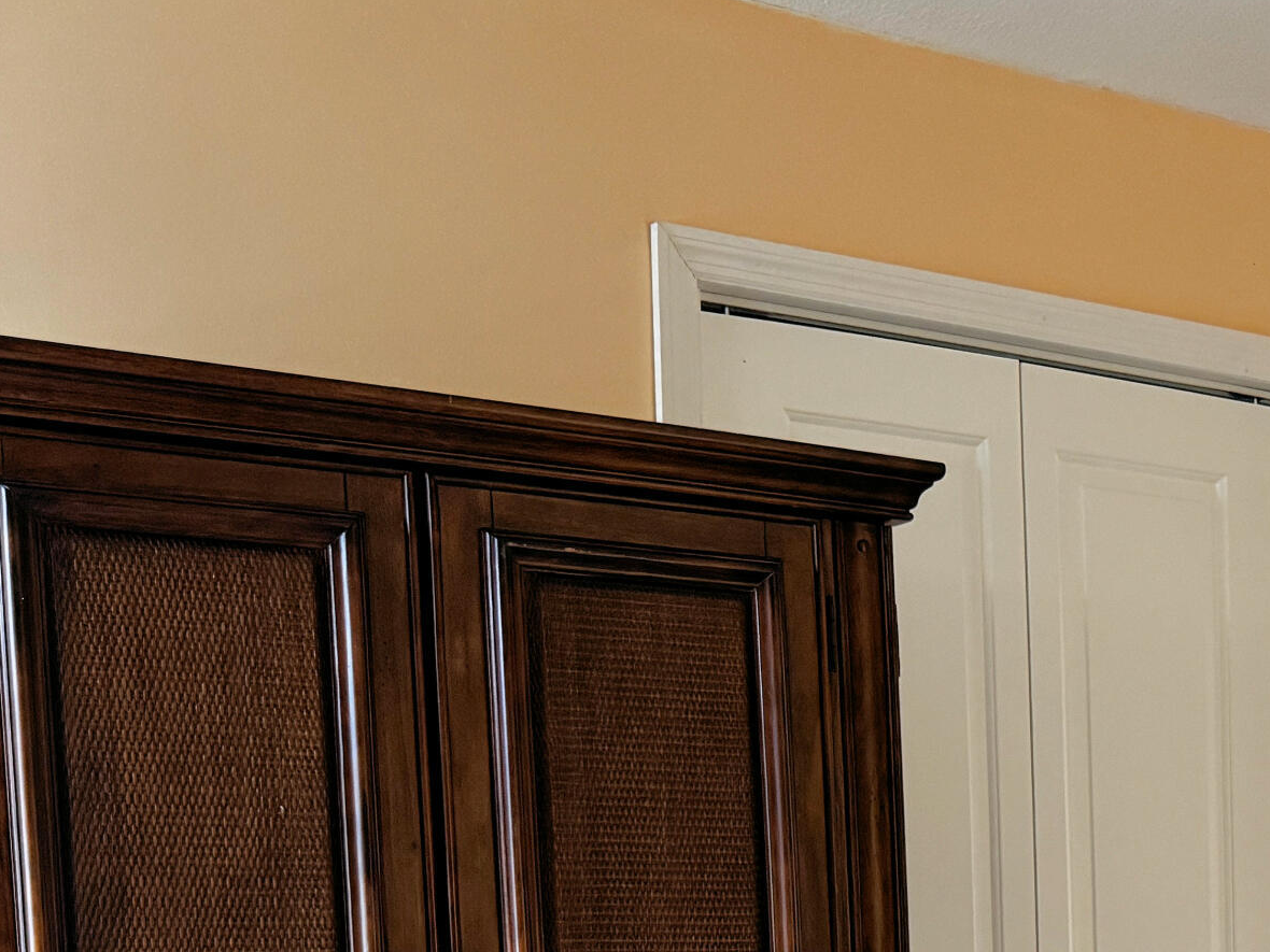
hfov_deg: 29.3
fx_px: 2238
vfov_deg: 22.1
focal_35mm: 61
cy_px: 1164
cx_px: 1311
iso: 500
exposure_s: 1/60
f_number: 1.78
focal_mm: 6.76
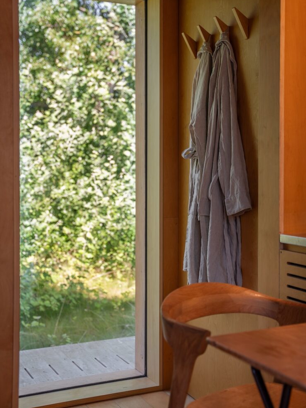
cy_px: 180
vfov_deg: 37.5
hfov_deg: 28.6
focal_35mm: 51
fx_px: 601
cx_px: 153
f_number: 2.8
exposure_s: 1/125
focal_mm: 46.9
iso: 100
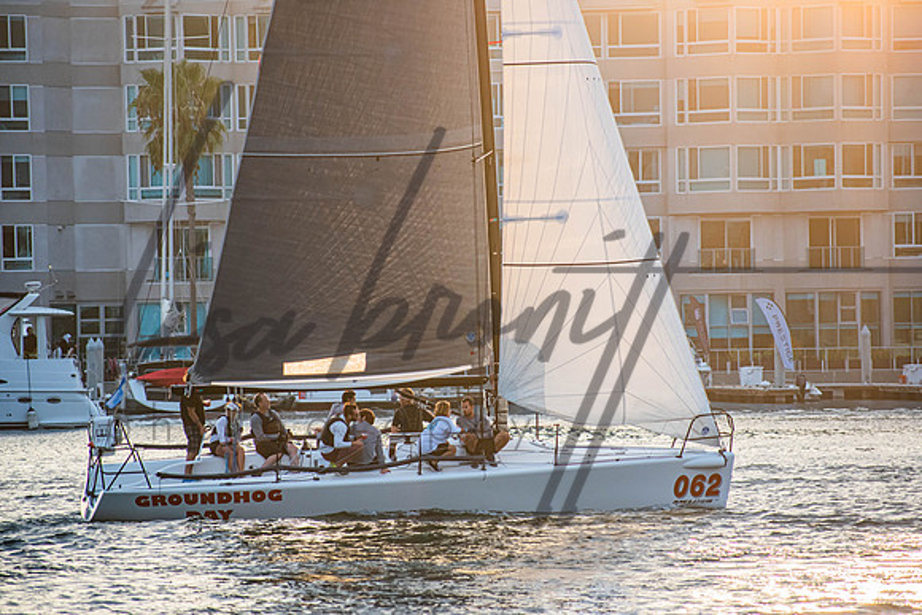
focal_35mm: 270
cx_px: 461
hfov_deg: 7.6
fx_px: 6916
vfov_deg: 5.1
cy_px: 308
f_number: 5.6
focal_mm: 180
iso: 800
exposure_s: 1/500
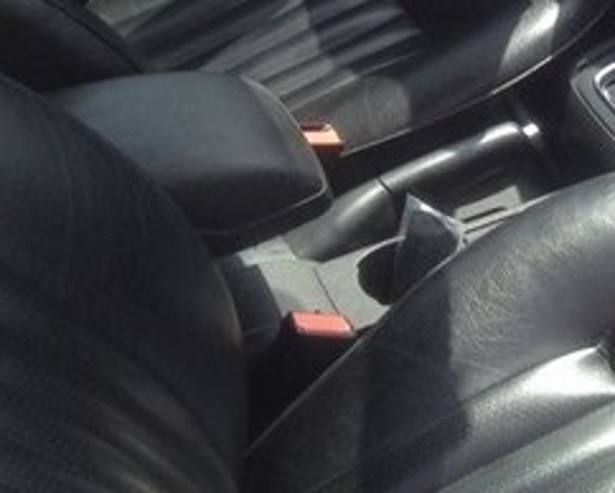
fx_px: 1694
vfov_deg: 15.9
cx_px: 765
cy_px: -111
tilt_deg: -29.9
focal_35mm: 93
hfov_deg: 19.2
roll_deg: -2.2
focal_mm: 4.28
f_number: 2.4
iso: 50
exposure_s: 1/321
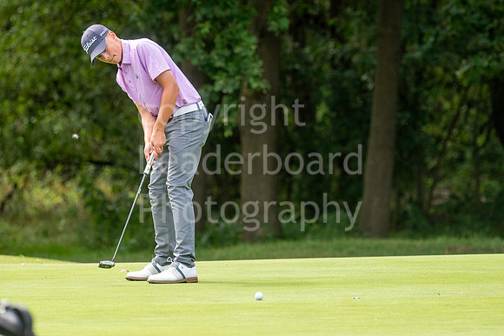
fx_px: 6296
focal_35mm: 450
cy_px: 168
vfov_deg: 3.1
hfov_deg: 4.6
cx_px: 252
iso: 250
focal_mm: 300
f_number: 5
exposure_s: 1/500
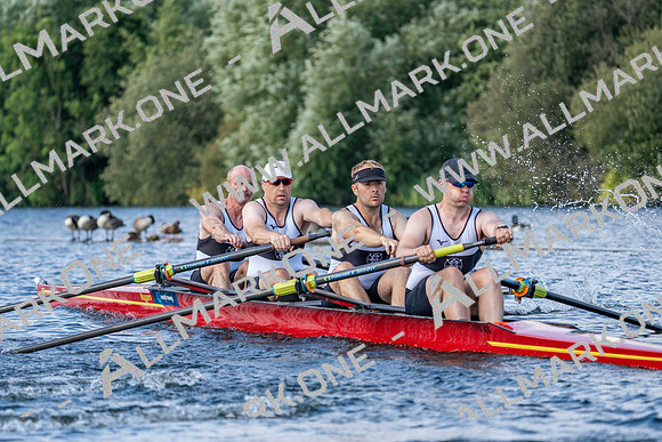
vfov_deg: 5.8
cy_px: 221
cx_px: 331
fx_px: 4341
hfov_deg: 8.7
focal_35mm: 236
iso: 500
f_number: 5.6
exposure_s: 1/1600
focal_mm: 236
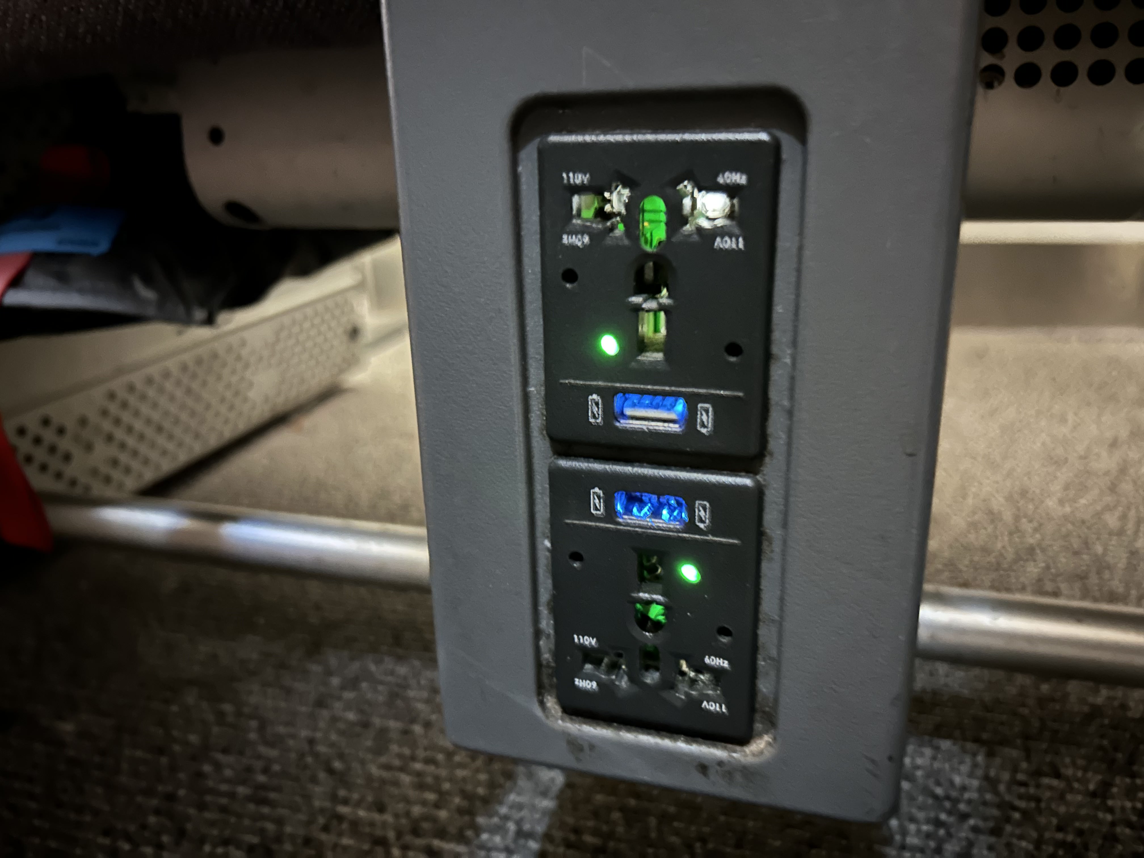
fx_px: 859
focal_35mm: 26
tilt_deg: -19.1
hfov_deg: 67.3
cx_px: 572
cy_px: 429
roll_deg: +2.4
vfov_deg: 53.1
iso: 1000
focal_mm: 5.7
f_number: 1.5
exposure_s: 1/5
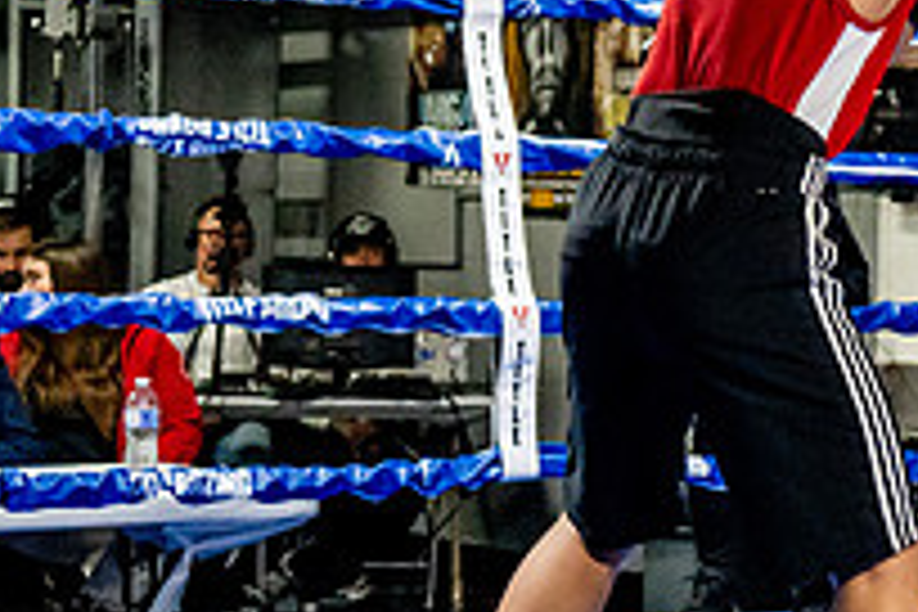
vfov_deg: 10.5
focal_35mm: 131
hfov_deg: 14.8
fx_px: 3340
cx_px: 1278
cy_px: 304
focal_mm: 31
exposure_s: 1/800
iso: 5000
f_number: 2.8
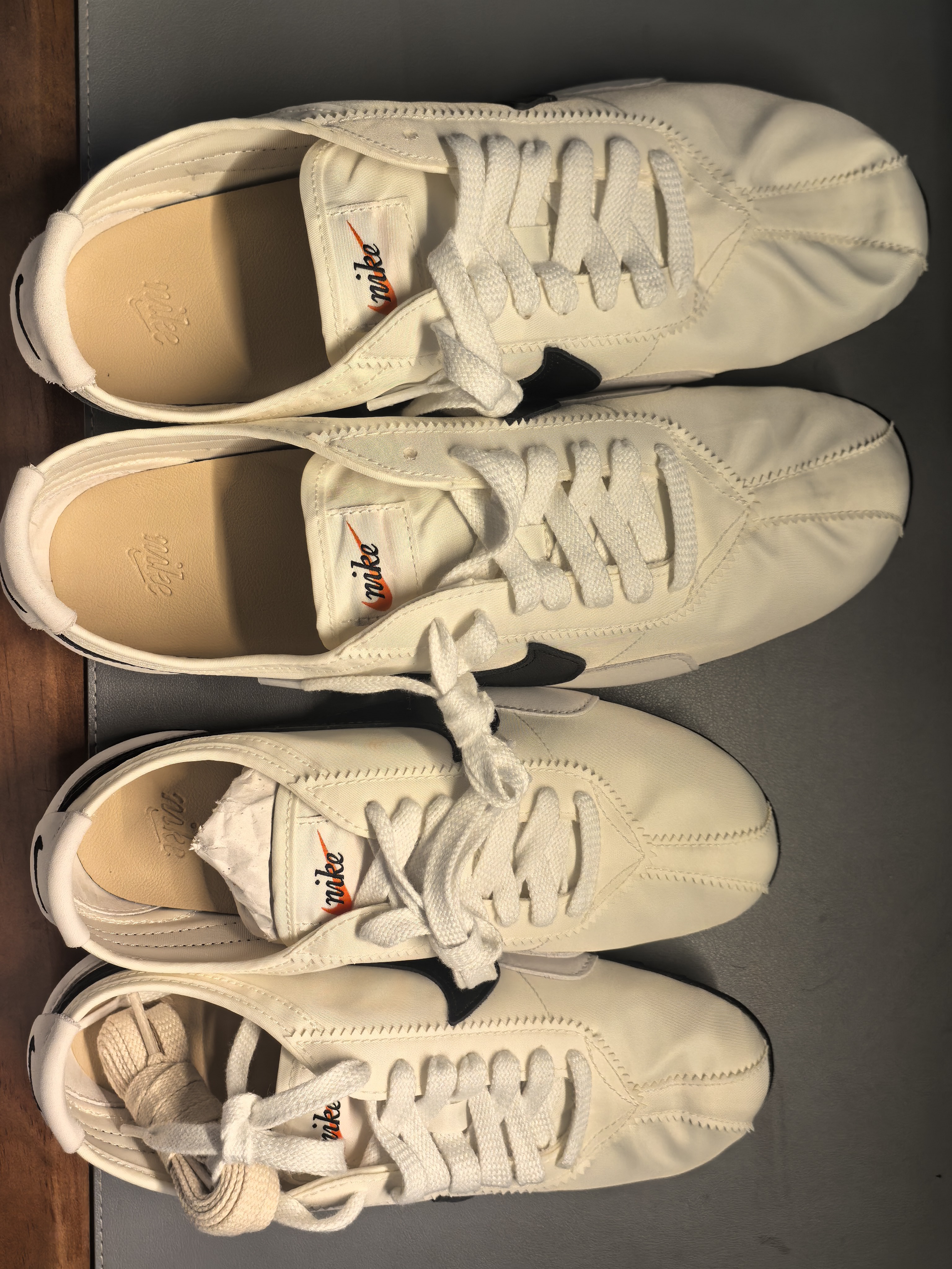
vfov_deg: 55.4
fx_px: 1210
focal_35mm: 33
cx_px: 476
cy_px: 634
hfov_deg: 42.9
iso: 125
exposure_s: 1/100
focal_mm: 5.75
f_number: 2
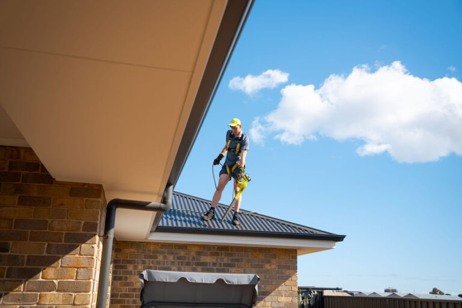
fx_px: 499
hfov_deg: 49.7
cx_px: 231
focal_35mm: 39
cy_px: 154
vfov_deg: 34.3
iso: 100
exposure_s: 1/400
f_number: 5
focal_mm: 38.9
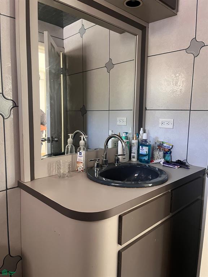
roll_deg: -0.3
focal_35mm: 26
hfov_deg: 53.1
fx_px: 208
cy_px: 138
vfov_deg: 67.3
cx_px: 104
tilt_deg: -6.7
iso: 400
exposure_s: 1/40
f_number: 1.6
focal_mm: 5.1
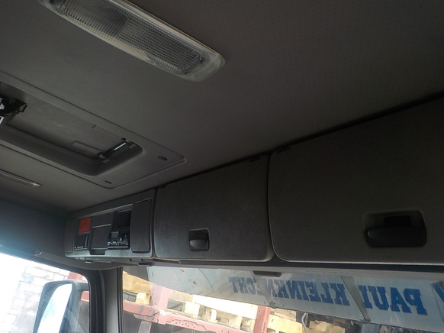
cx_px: 210
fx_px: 423
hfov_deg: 55.3
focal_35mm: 33
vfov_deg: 42.9
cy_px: 157
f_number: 3.3
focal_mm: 4.1
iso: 125
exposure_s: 1/30
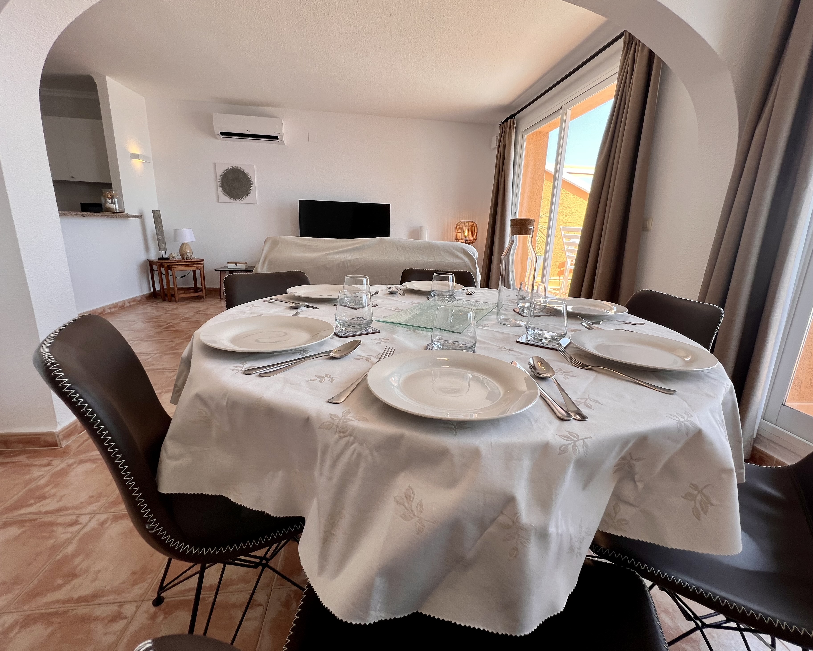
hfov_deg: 100.7
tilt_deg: -14.0
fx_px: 337
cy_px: 317
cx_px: 413
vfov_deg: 88.0
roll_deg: -1.0
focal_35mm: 14
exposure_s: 1/157
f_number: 1.8
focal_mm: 1.57
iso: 32
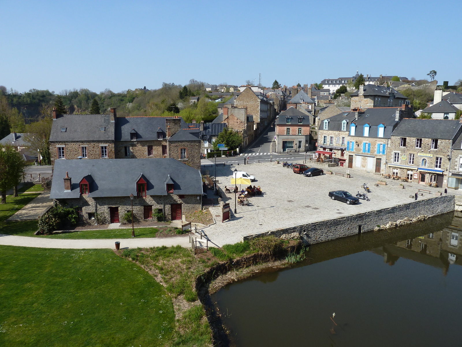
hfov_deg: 69.4
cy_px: 174
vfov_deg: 54.9
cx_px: 231
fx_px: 334
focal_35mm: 25
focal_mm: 4.1
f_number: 4.5
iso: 80
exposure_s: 1/400
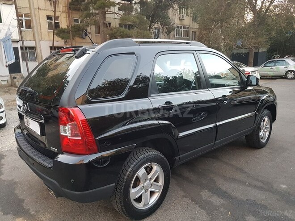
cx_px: 148
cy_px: 110
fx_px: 222
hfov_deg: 67.3
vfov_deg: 53.1
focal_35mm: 26
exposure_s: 1/50
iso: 160
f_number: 1.7
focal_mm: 4.2
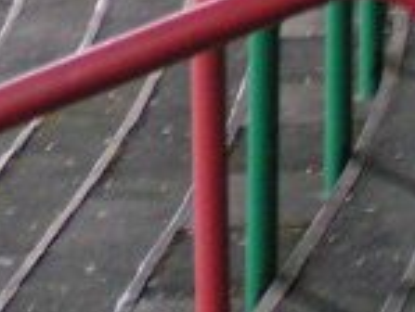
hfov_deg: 5.3
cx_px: -384
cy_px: -479
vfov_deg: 4.0
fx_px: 4379
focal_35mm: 365
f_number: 3.2
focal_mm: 10.5
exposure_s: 1/5
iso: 200
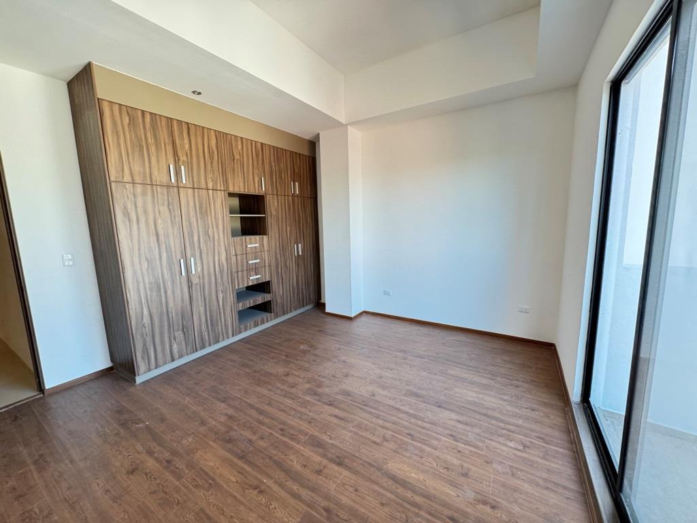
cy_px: 262
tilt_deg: -8.2
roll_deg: +2.1
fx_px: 282
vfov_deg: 85.7
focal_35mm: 14
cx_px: 348
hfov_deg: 102.1
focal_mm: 2.22
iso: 250
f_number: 2.2
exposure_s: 1/99
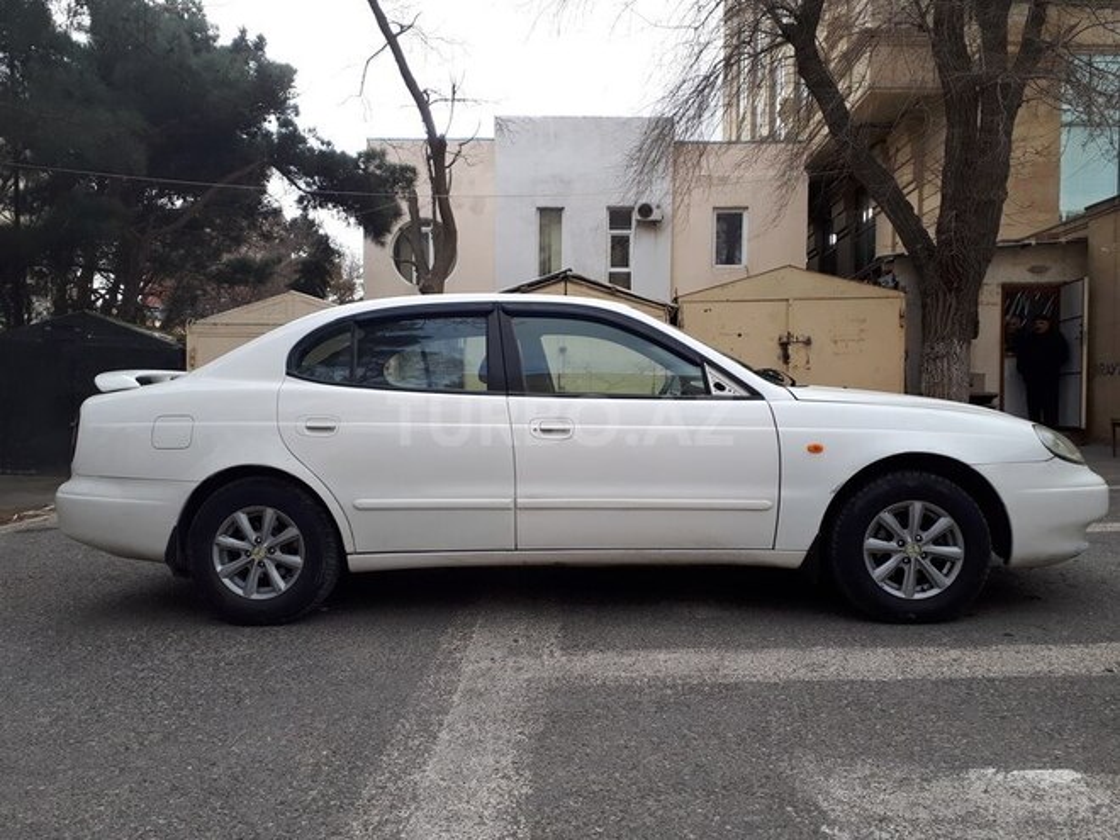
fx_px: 874
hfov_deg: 65.3
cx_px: 560
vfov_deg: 51.4
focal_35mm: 27
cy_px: 420
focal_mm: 3.6
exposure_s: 1/478
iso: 40
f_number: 1.9
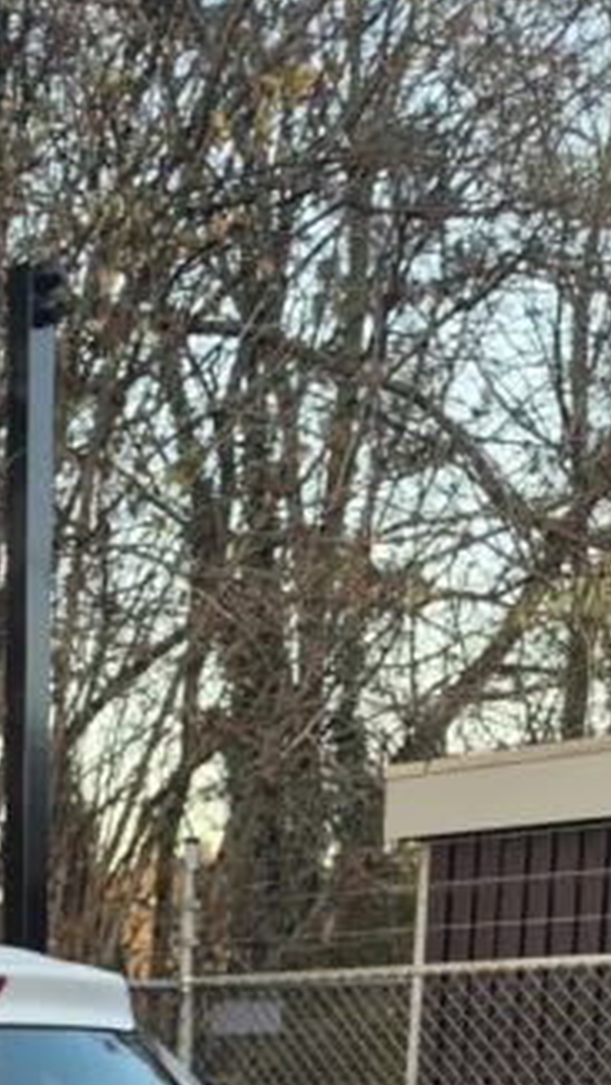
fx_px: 2274
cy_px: 1392
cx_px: -414
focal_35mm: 79
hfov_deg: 13.9
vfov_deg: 23.8
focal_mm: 5.4
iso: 64
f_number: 1.8
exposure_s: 1/180
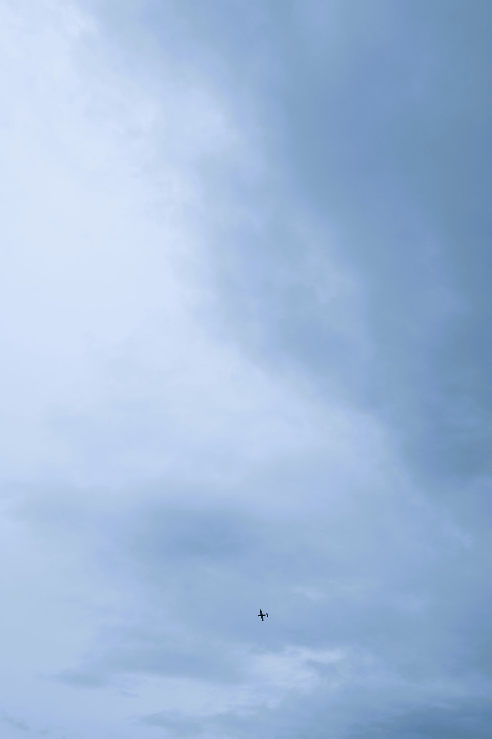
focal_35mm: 50
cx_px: 246
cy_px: 370
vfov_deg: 39.6
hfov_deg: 27.0
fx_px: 1025
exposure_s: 1/500
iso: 100
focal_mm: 50
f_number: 8
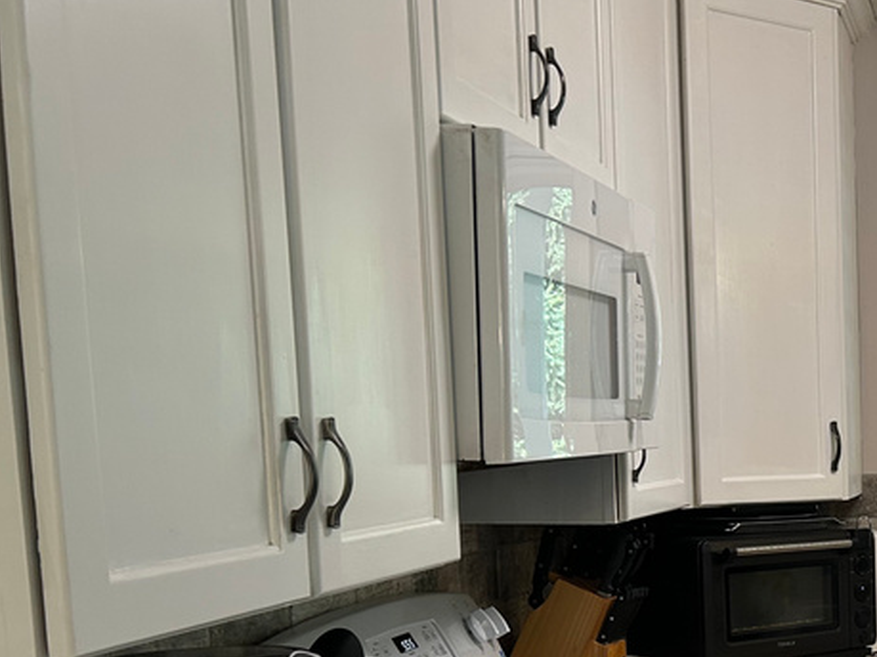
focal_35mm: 58
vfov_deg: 24.5
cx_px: 976
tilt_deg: -7.2
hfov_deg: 29.7
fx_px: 1469
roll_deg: +0.9
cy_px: 596
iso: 125
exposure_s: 1/120
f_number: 1.5
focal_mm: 5.7
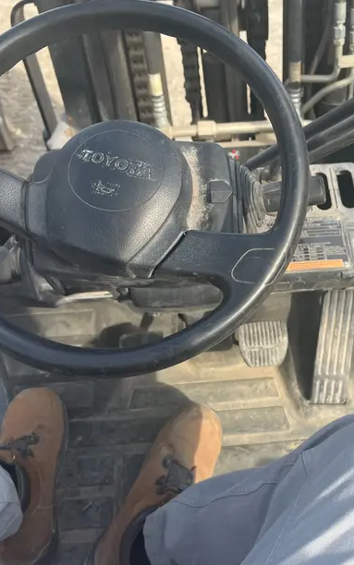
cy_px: 236
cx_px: 249
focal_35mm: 33
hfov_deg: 37.7
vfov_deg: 57.8
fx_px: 509
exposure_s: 1/592
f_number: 1.6
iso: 50
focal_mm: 5.1
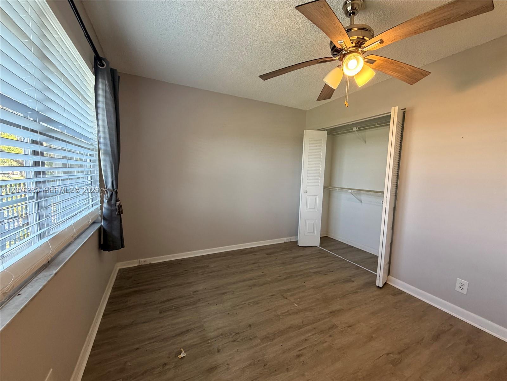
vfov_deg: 85.7
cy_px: 190
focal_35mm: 14
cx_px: 254
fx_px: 205
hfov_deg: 102.1
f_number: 2.2
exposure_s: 1/120
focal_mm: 2.22
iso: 250
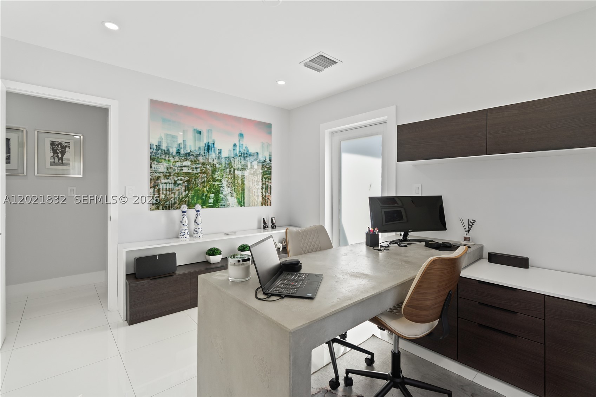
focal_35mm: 16
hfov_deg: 96.7
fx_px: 265
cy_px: 198
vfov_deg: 73.7
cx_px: 298
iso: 320
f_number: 4.5
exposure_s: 1/15
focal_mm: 16
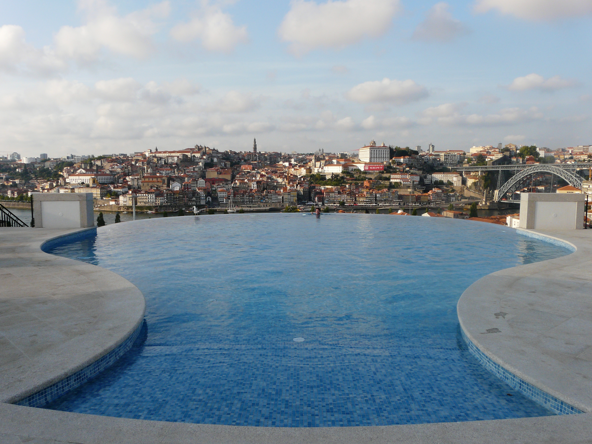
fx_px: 496
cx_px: 296
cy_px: 222
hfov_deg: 61.7
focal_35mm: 29
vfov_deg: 48.2
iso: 100
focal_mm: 4.7
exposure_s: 1/320
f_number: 5.6
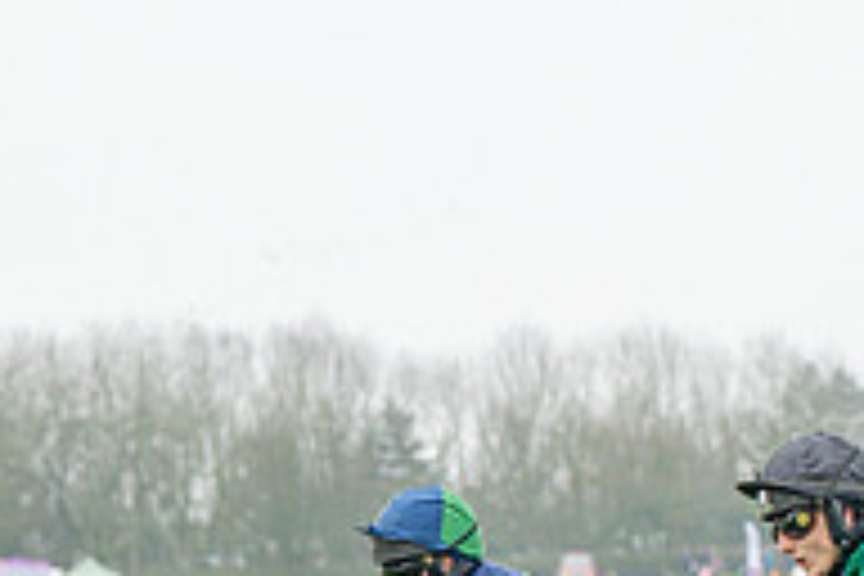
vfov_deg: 5.5
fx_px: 5904
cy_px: 1008
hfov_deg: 8.3
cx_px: 806
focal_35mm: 246
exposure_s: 1/1600
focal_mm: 70
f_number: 4
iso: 640
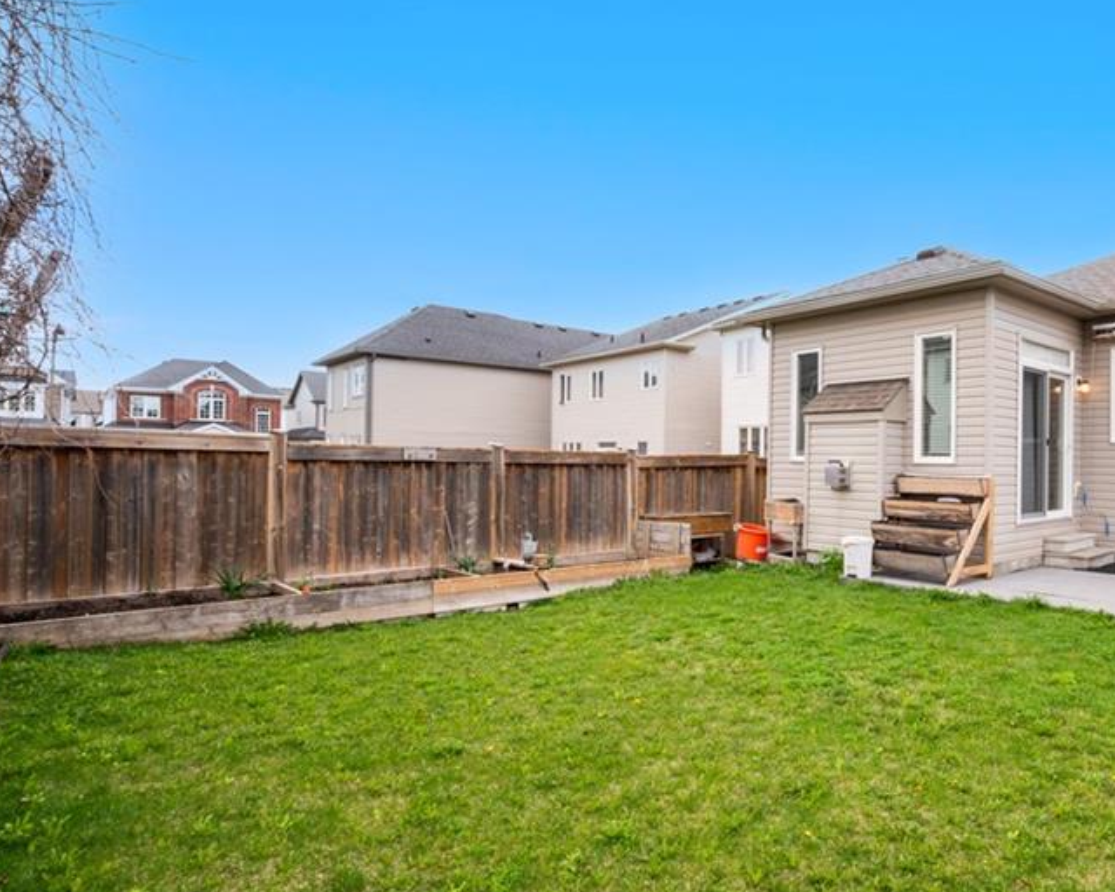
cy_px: 454
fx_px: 693
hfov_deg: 70.8
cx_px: 873
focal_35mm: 21
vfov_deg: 65.5
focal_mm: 14
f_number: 22
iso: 200
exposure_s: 1/25
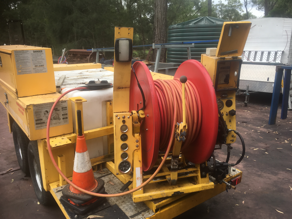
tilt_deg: -15.3
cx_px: 146
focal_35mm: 29
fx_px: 245
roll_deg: -0.1
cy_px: 110
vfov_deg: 48.2
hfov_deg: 61.7
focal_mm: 4.15
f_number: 2.2
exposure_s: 1/455
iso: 25
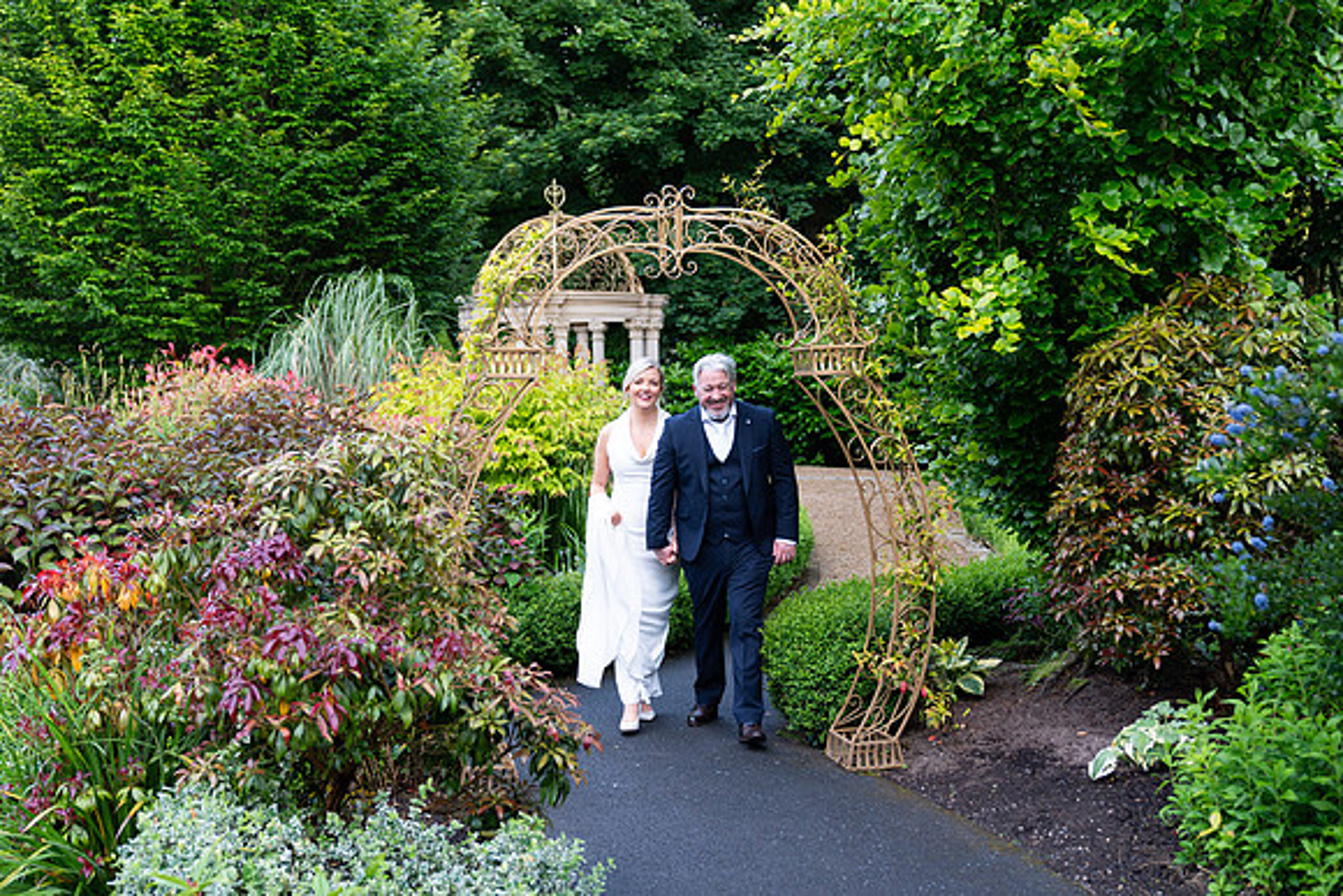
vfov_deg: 31.9
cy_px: 448
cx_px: 672
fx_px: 1567
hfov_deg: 46.4
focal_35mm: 42
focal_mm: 42
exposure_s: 1/200
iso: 640
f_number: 2.8
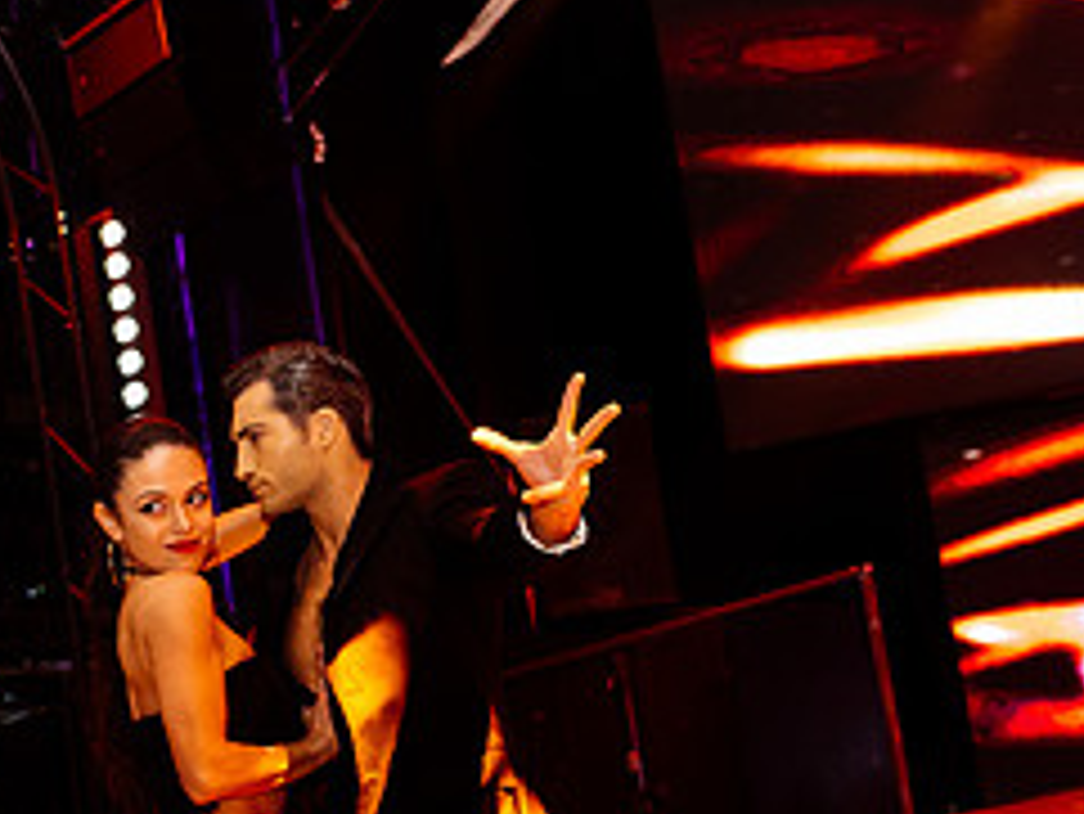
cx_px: 301
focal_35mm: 81
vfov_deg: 18.0
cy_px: 713
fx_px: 2538
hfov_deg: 23.9
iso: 1600
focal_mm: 35
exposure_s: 1/200
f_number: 3.2
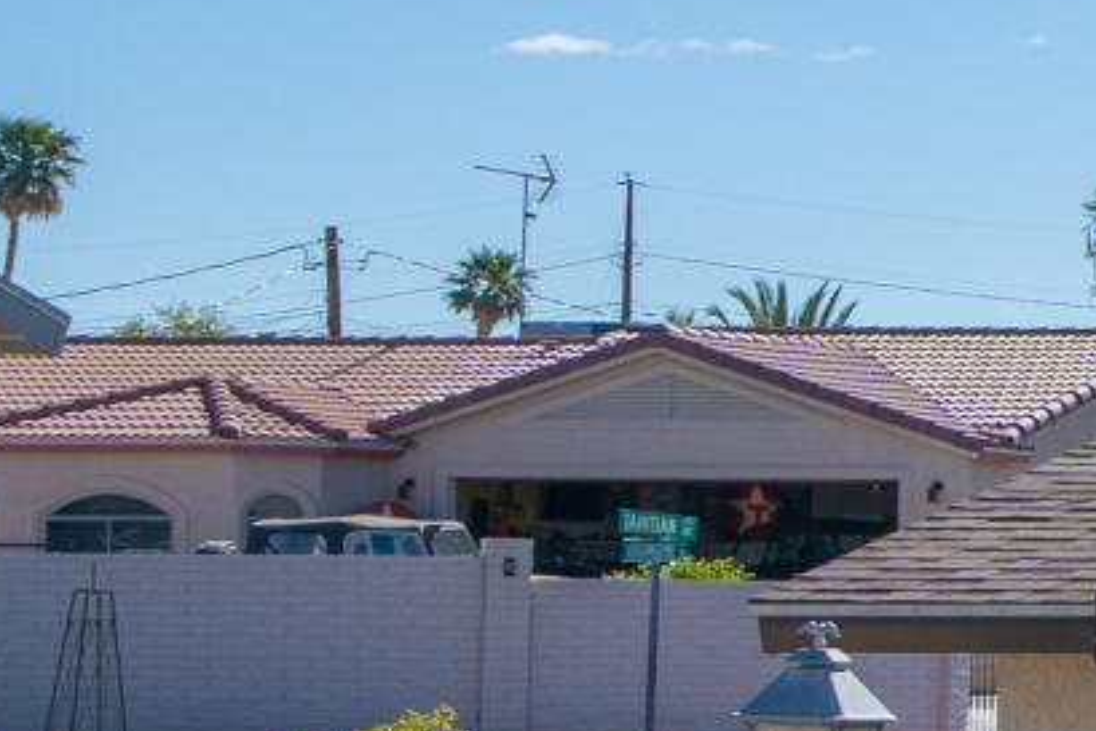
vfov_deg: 7.8
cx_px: 3727
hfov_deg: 8.7
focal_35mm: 176
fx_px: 5360
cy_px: 493
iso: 100
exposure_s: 1/640
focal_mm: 24
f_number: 6.3
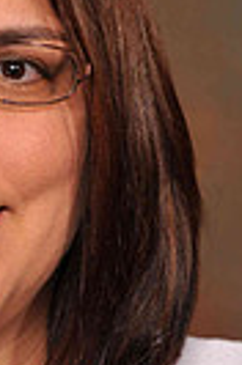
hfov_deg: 2.7
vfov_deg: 4.1
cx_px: -70
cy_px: 252
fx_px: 5149
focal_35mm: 508
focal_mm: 100
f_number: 5.6
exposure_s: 1/60
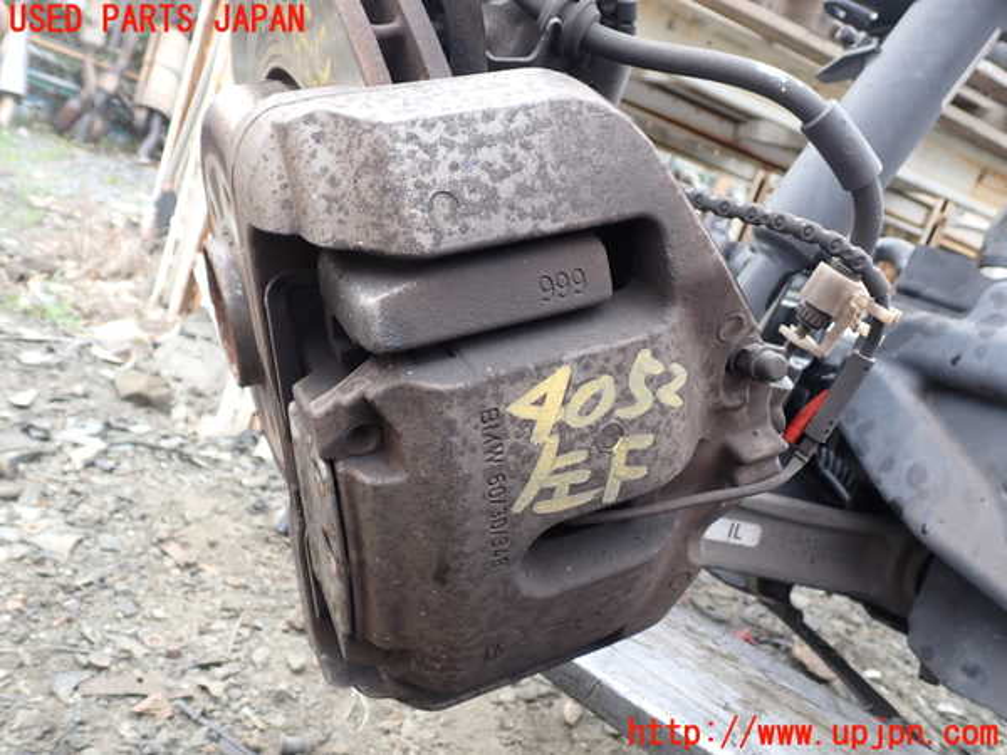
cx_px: 504
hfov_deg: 60.0
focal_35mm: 30
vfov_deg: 46.8
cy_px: 378
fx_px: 873
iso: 100
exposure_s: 1/80
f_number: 3.2
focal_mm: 5.4
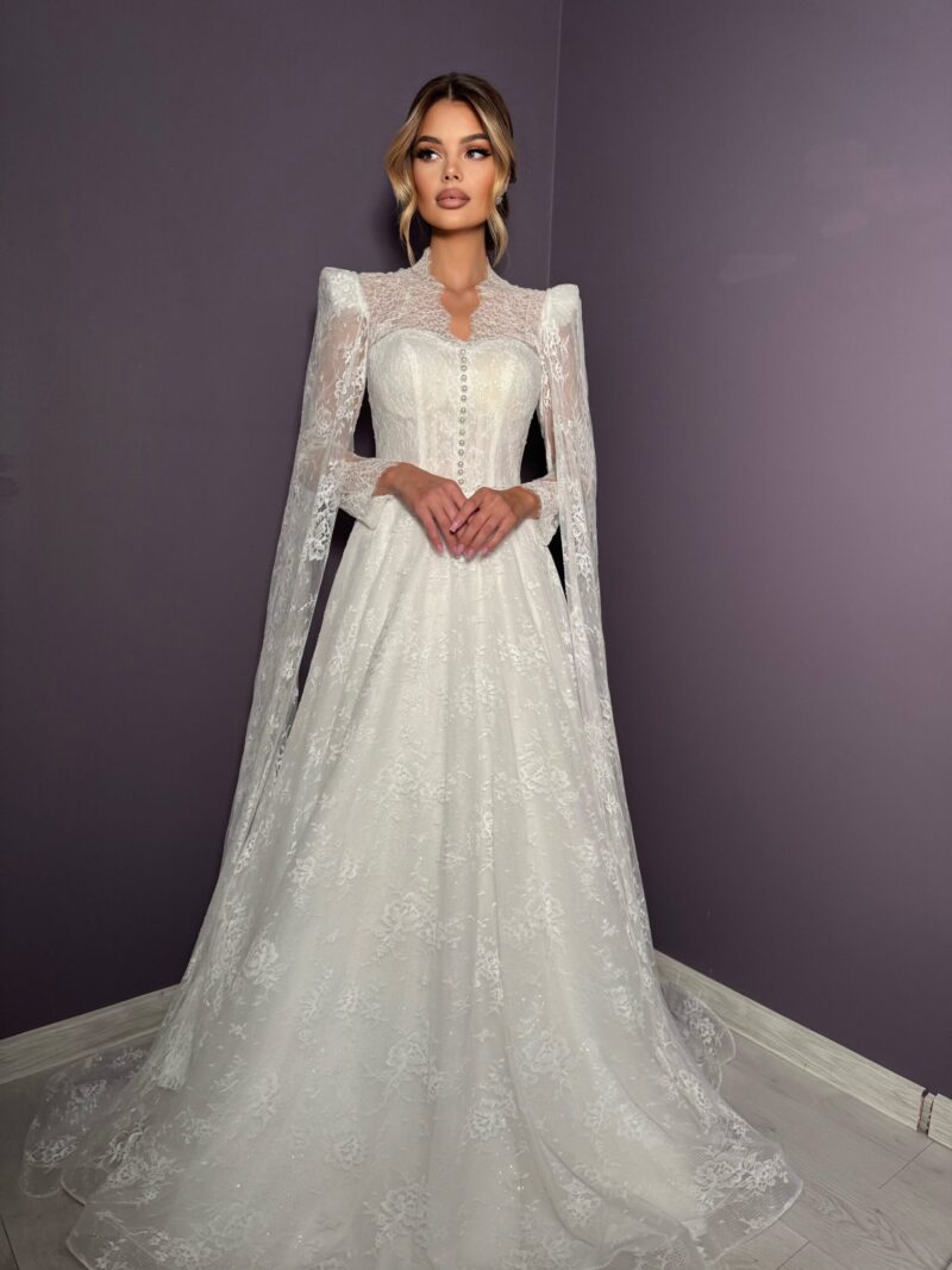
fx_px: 880
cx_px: 476
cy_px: 635
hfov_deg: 56.8
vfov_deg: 71.6
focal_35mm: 24
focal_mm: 6.76
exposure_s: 1/100
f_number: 1.78
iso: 200
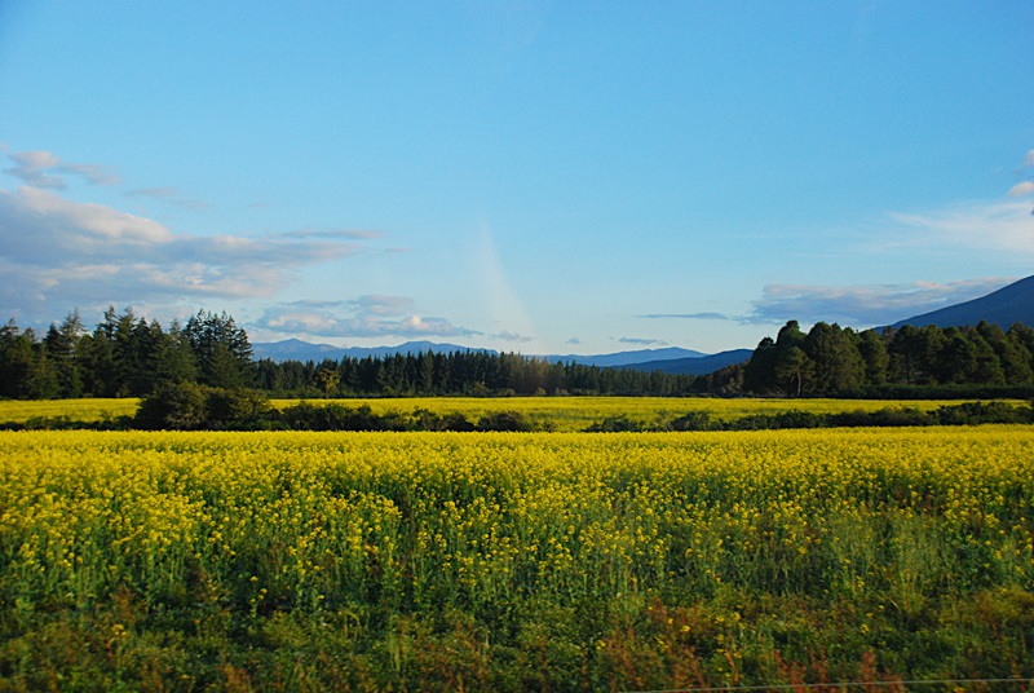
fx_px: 1338
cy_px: 346
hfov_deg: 42.3
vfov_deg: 29.0
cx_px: 517
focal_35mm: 46
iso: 400
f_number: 5.6
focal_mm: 31
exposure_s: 1/640
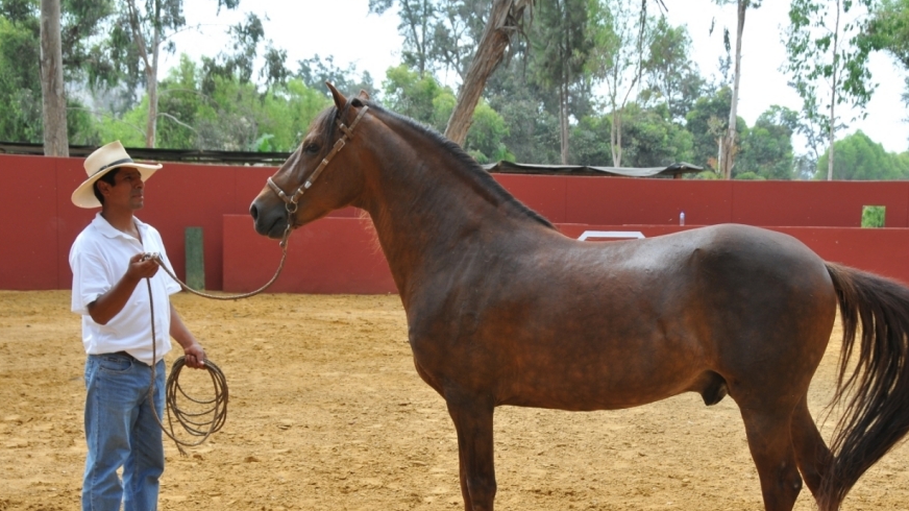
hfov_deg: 35.5
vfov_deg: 20.3
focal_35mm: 59
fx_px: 1422
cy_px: 343
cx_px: 466
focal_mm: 32
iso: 200
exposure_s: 1/180
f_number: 6.7
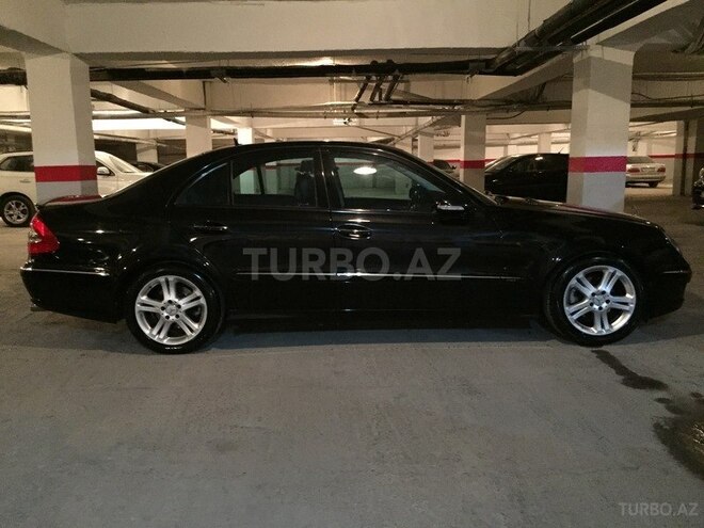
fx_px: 590
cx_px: 352
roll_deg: +0.3
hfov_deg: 61.7
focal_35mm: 29
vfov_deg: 48.2
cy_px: 264
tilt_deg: -9.2
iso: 1000
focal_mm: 4.15
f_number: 2.2
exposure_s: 1/17
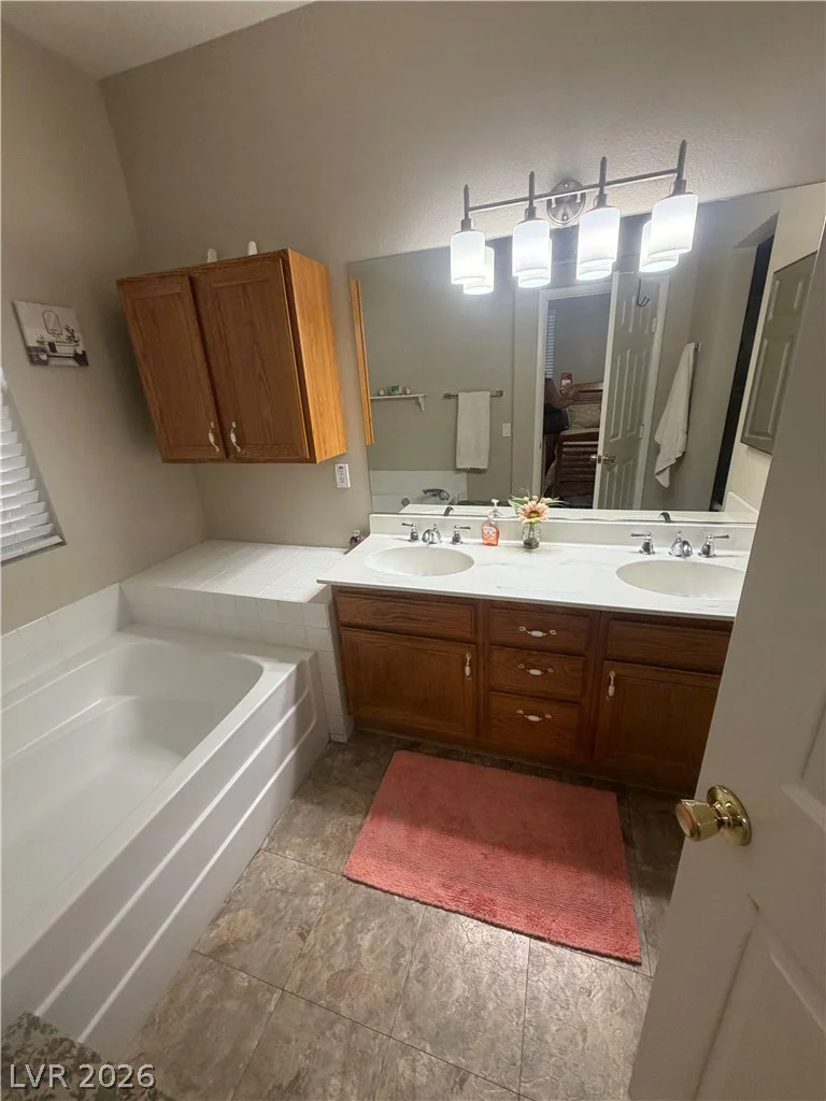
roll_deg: +3.7
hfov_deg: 85.7
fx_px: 445
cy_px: 550
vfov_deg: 102.1
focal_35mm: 14
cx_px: 413
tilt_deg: -20.7
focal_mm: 2.22
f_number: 2.2
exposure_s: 1/120
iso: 250
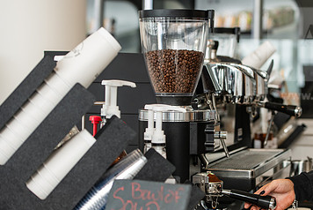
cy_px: 114
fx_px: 992
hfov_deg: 17.8
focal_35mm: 114
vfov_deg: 12.0
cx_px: 241
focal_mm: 70
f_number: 3.5
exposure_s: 1/200
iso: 400
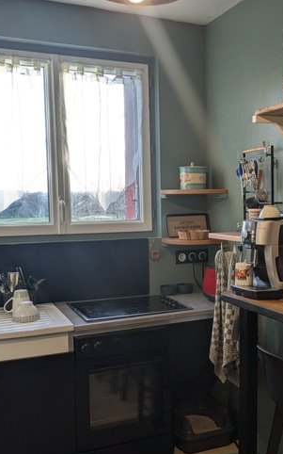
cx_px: 229
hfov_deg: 28.5
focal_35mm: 44
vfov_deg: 45.2
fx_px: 543
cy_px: 251
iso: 61
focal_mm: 5.43
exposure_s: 1/100
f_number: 1.89
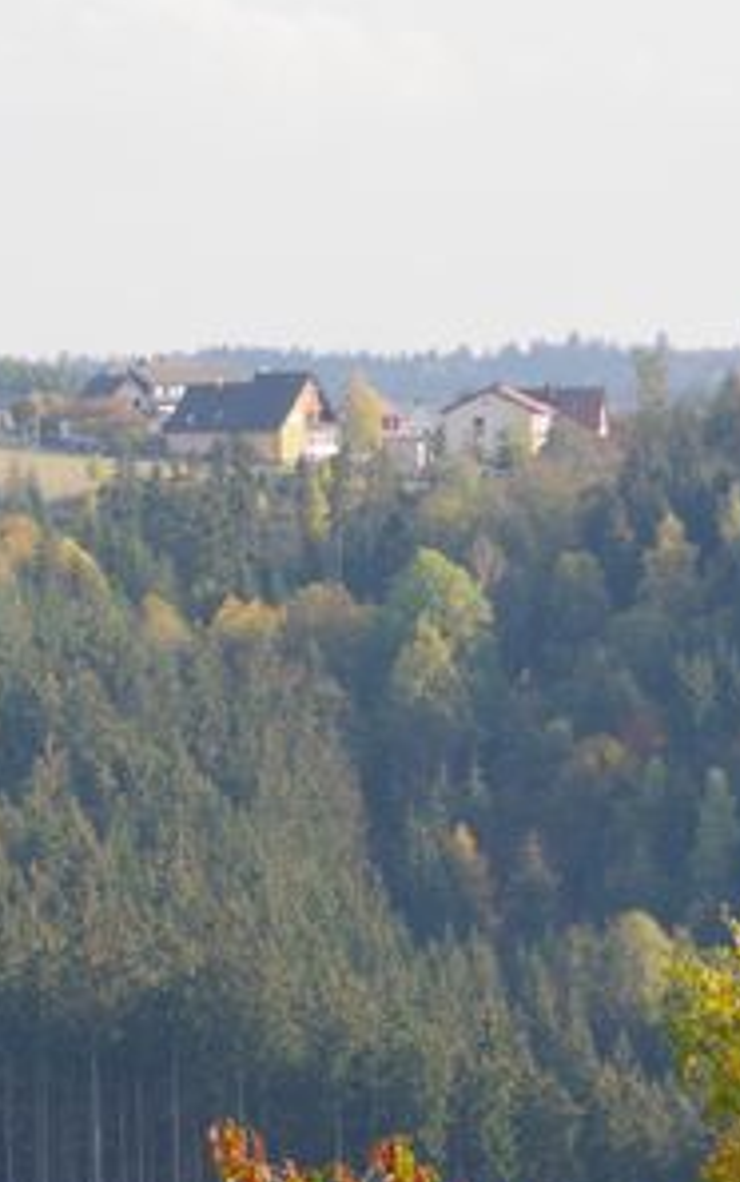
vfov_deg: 5.0
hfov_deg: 3.2
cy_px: 764
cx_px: -111
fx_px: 13404
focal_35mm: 416
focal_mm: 135
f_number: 11
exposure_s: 1/320
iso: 800
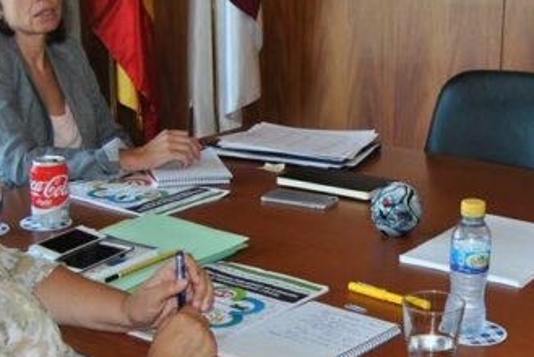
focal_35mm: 70
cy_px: 217
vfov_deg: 19.5
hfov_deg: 28.6
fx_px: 1039
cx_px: 354
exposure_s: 1/60
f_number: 3.5
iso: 200
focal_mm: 20
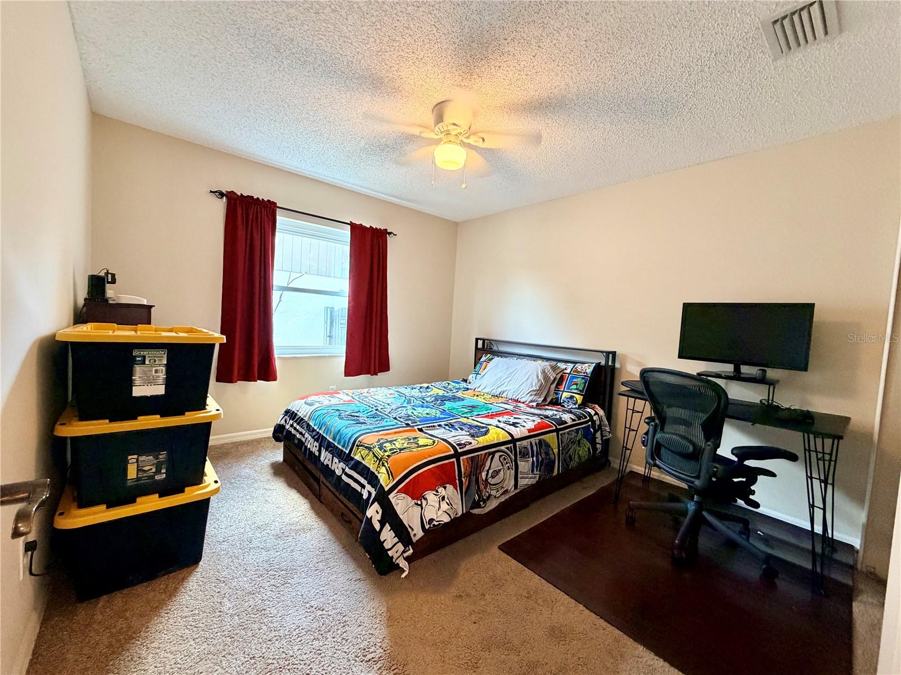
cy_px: 338
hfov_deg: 102.1
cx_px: 450
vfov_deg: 85.7
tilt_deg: -2.4
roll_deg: -3.5
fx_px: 364
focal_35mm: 14
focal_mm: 2.22
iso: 320
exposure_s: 1/60
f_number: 2.2
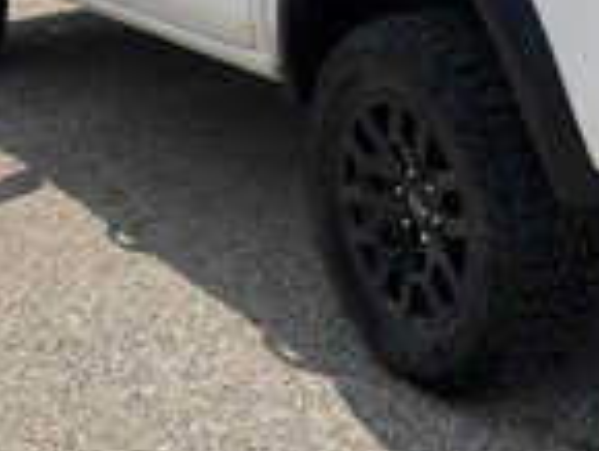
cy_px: -87
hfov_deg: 23.7
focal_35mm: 80
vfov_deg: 17.6
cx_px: 554
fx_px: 1385
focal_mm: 3
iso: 25
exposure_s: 1/2538
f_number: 1.8
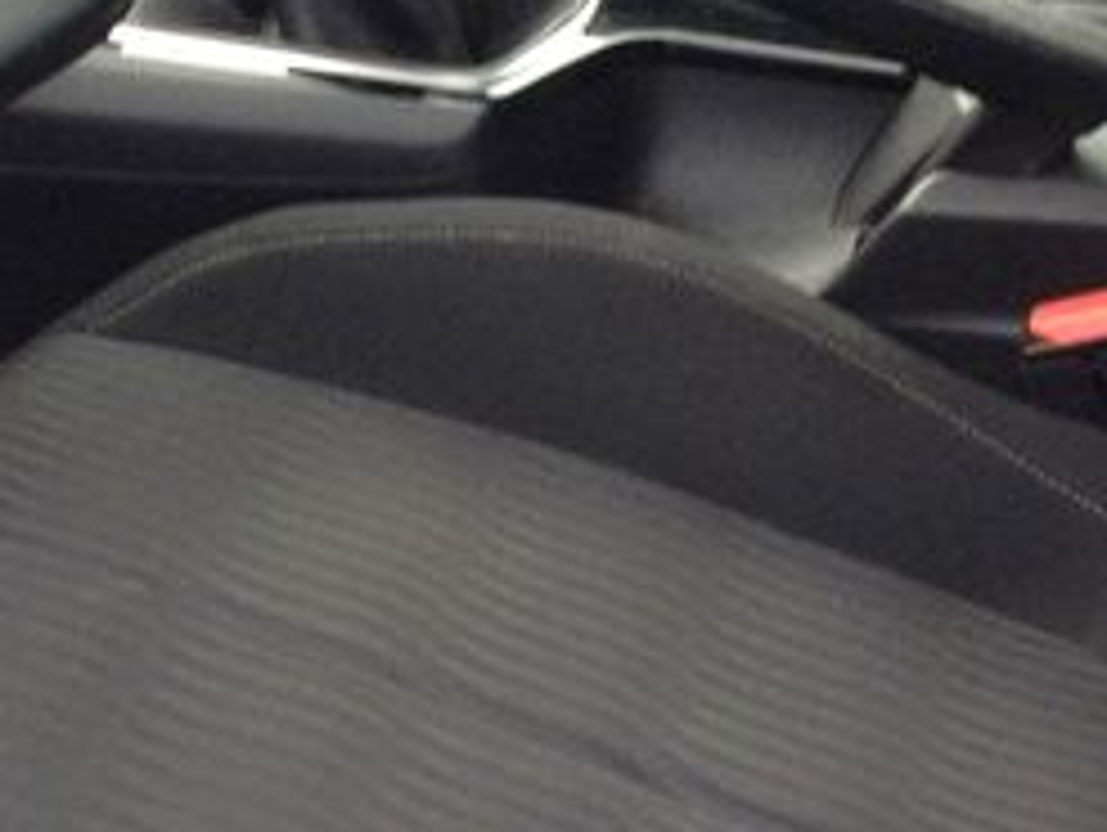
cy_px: 4
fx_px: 4546
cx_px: 414
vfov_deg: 10.4
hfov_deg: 13.9
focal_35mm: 142
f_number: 2.4
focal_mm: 4.28
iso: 64
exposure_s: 1/120
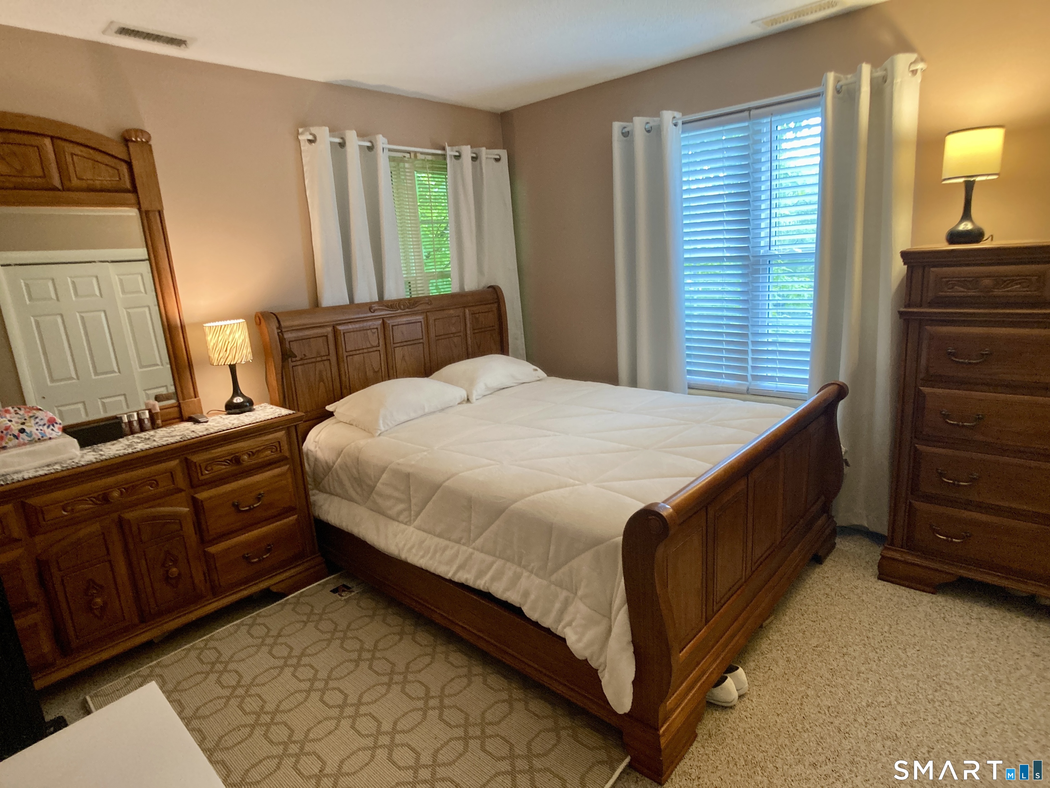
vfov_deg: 49.7
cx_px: 525
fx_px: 849
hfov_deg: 63.4
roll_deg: +3.0
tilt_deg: -13.2
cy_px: 394
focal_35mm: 28
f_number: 1.8
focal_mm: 3.99
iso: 250
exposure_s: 1/60
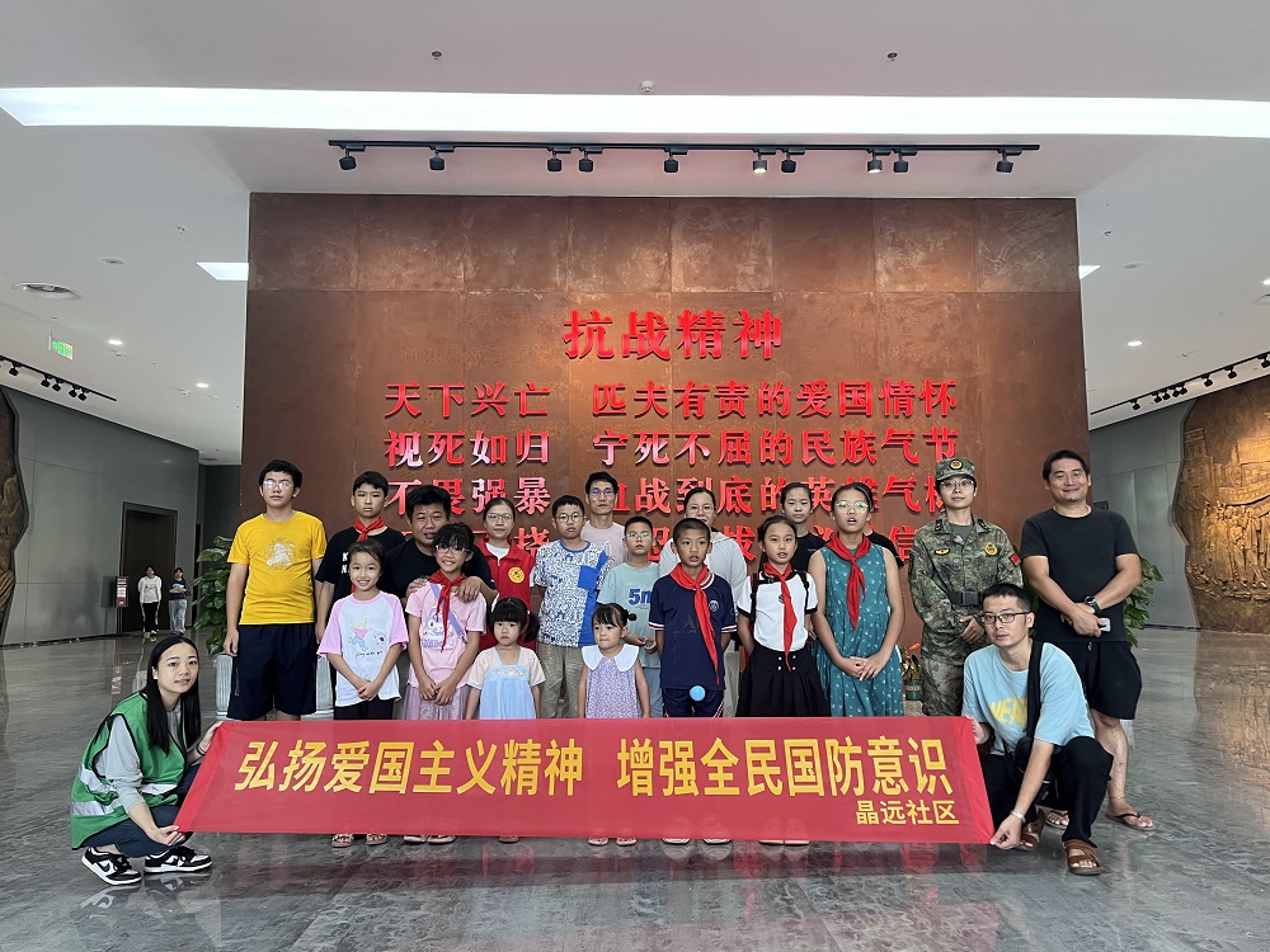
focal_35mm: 26
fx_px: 954
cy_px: 476
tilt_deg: +5.9
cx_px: 635
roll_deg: -0.5
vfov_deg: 53.1
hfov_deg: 67.3
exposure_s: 1/52
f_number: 1.6
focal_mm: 5.1
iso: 160
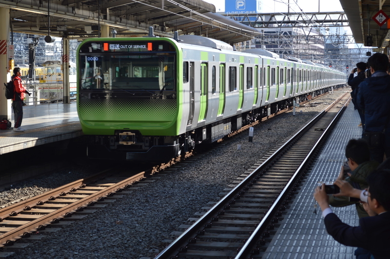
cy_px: 130
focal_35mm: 82
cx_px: 195
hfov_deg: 24.6
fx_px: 893
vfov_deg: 16.5
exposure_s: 1/125
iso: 100
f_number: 5.6
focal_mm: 55
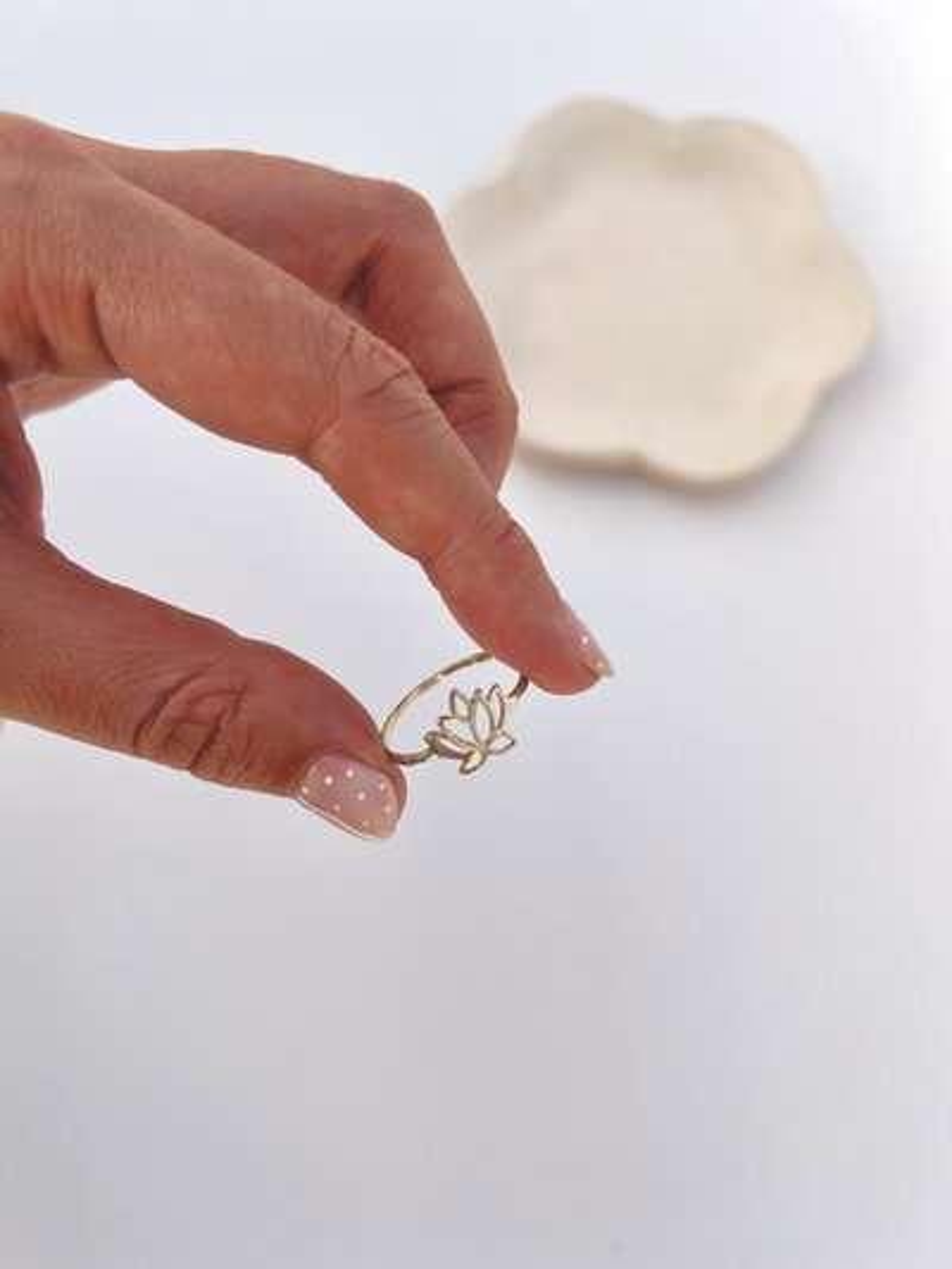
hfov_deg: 53.1
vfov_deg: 67.3
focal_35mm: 26
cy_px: 634
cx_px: 476
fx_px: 953
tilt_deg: -77.1
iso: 50
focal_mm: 5.7
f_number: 1.5
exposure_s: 1/2841
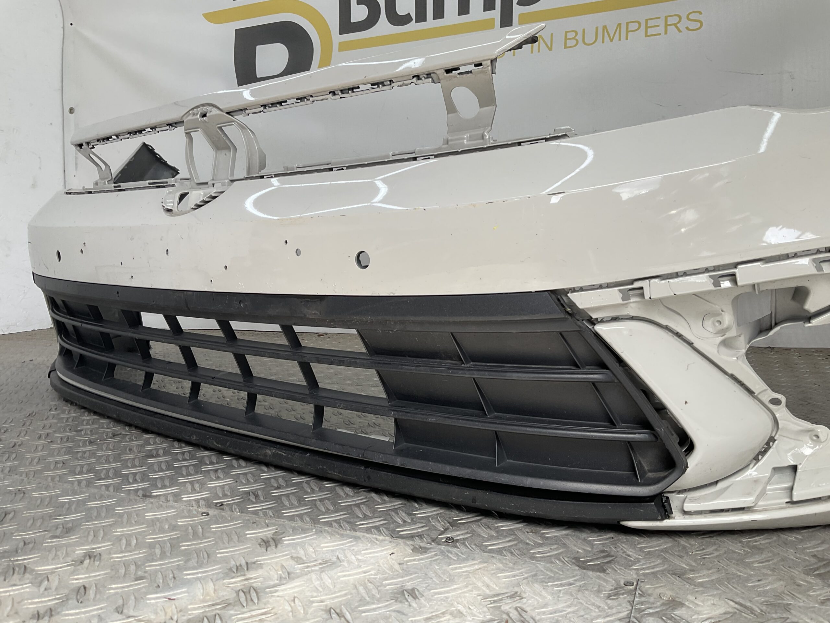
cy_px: 312
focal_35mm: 29
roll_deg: +0.1
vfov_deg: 48.2
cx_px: 415
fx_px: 695
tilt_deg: -6.2
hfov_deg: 61.7
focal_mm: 3
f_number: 1.8
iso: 16
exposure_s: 1/338
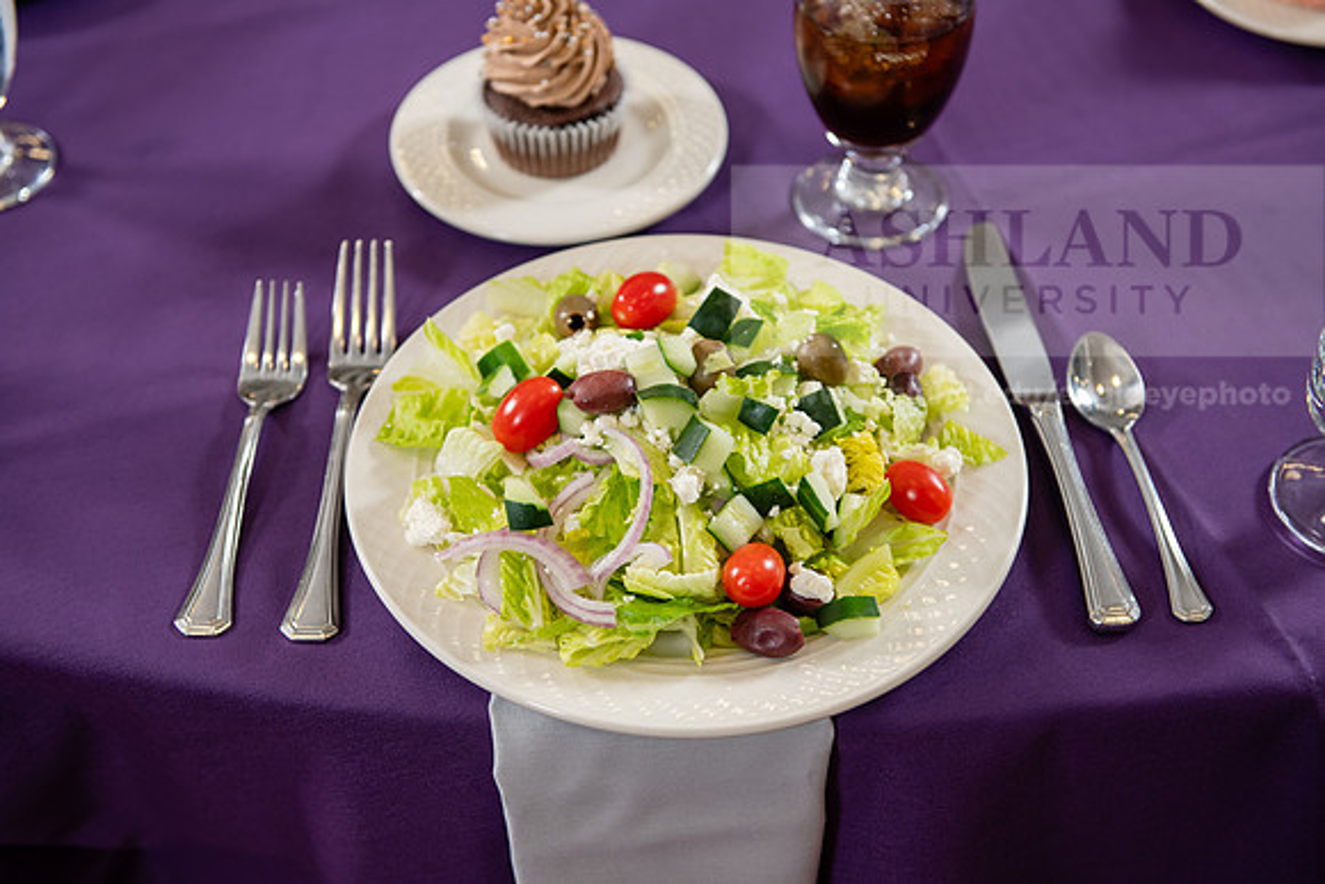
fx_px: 2025
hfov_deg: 36.2
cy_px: 442
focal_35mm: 55
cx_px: 662
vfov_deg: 24.6
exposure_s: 1/160
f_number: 3.5
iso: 320
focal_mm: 55
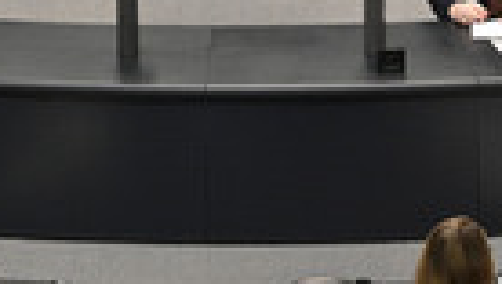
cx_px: 42
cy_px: -215
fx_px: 6144
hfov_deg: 4.7
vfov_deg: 2.6
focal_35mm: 461
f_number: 5.6
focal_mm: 135
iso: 4000
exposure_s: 1/250
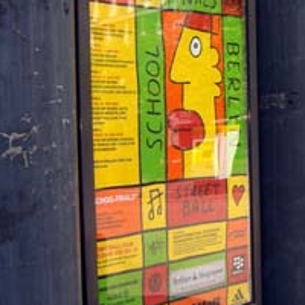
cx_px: 303
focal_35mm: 84
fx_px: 837
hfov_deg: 20.0
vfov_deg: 20.6
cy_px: 126
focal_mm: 6.2
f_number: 2.7
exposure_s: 1/400
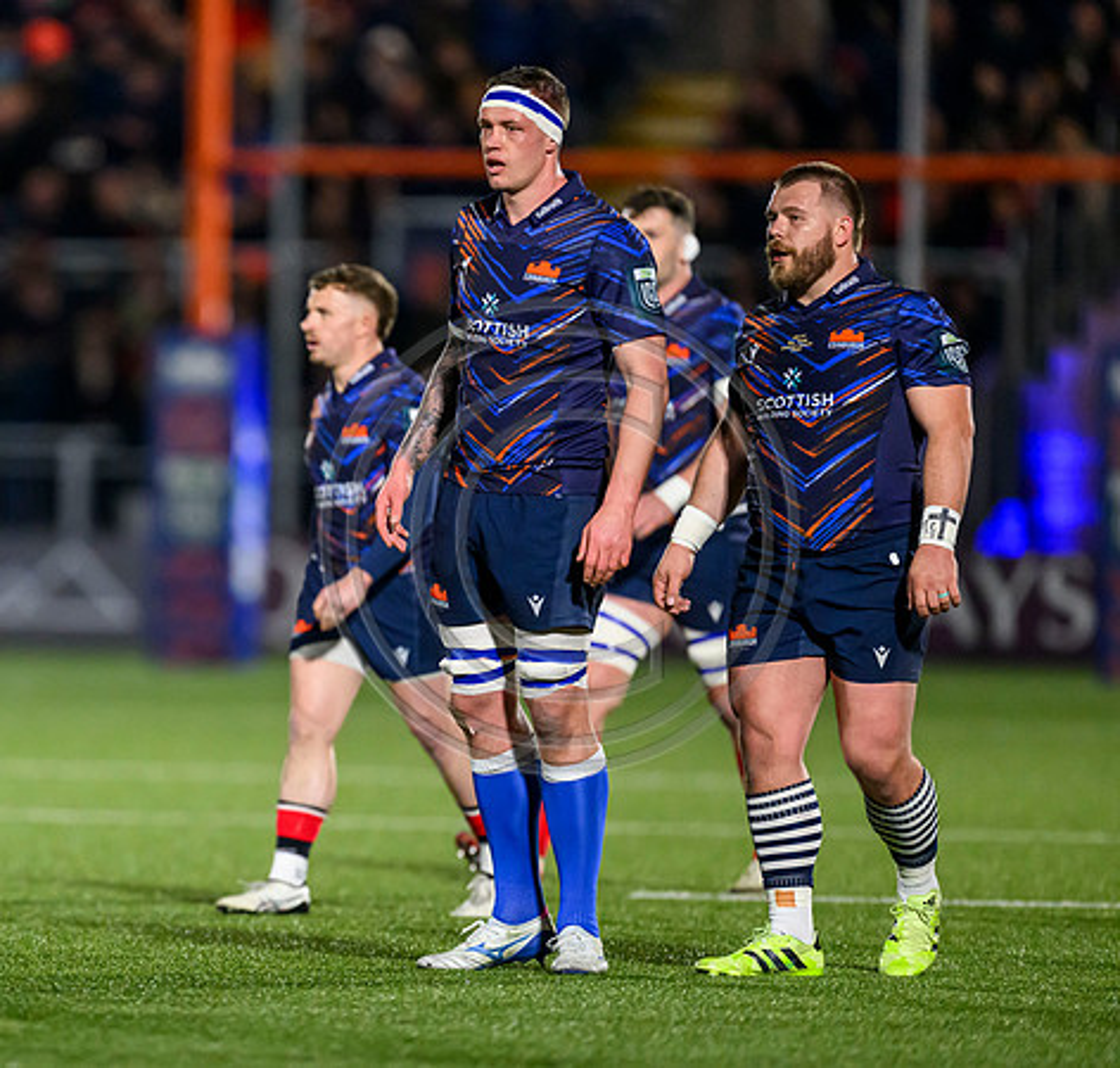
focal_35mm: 568
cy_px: 541
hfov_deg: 3.2
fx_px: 20304
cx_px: 206
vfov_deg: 3.0
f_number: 3.2
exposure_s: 1/1600
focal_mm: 400
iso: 6400
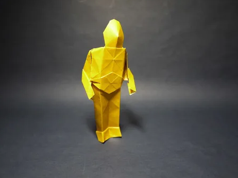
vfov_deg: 46.8
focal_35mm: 30
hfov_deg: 59.9
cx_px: 113
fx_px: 206
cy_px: 83
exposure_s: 1/60
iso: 250
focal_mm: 14
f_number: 2.5
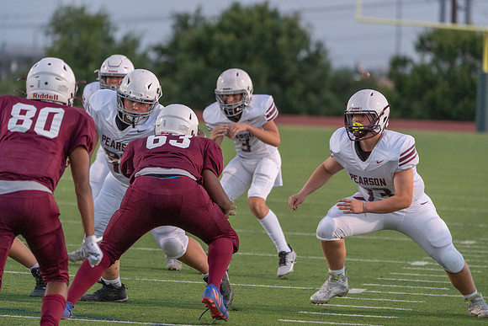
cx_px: 244
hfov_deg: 7.0
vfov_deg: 4.7
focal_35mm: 294
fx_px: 3986
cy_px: 163
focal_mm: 294
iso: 5000
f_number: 5.6
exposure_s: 1/1000
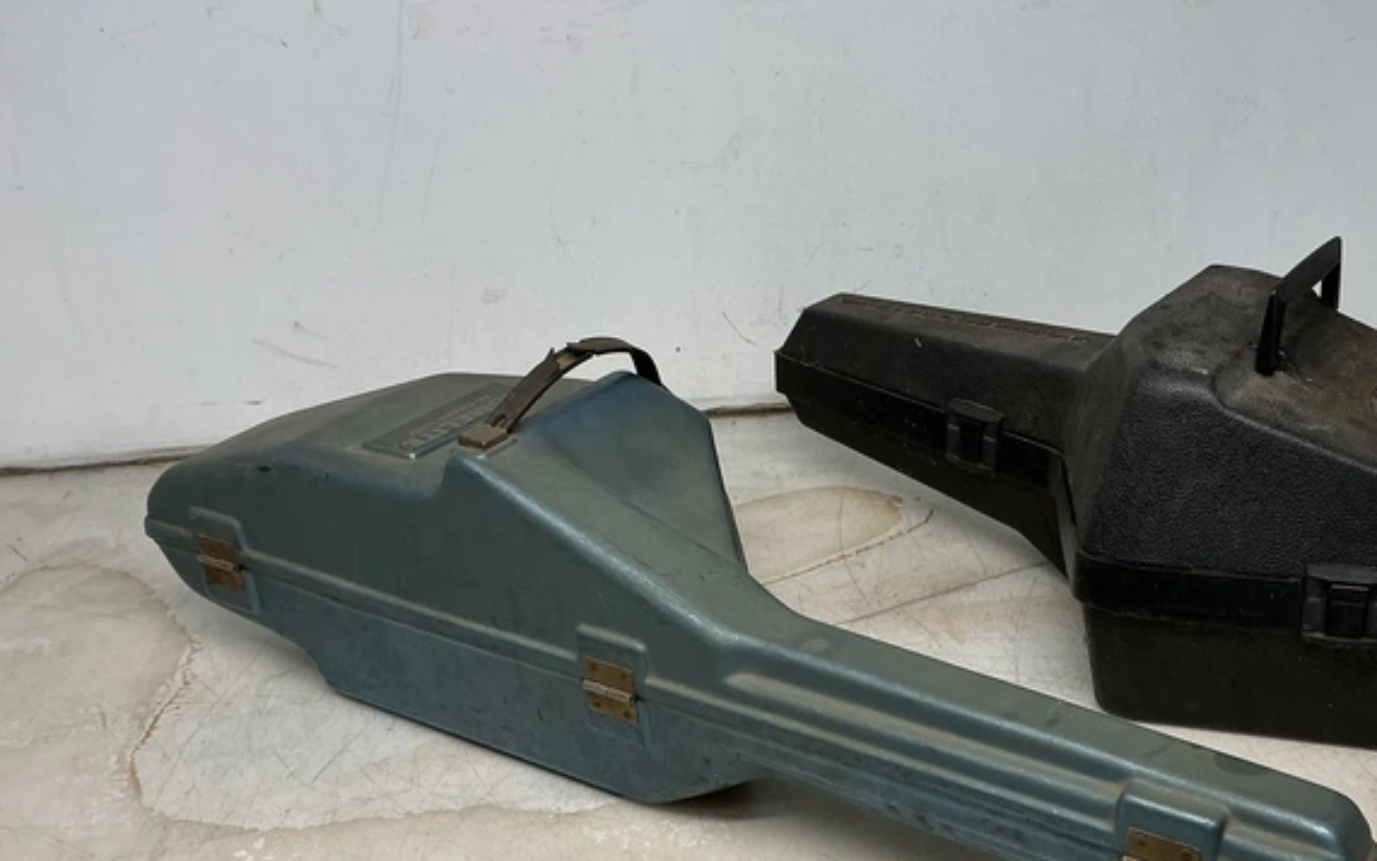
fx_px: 1464
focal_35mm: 39
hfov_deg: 49.7
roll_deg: +0.7
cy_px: 520
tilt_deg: -25.9
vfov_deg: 32.7
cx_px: 890
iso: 40
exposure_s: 1/120
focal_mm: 3
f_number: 1.8
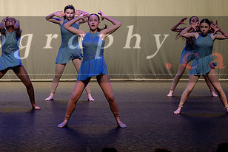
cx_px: 20
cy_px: 45
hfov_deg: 10.8
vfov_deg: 7.3
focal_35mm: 189
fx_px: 1198
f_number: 2.8
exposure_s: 1/500
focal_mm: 98
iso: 1250
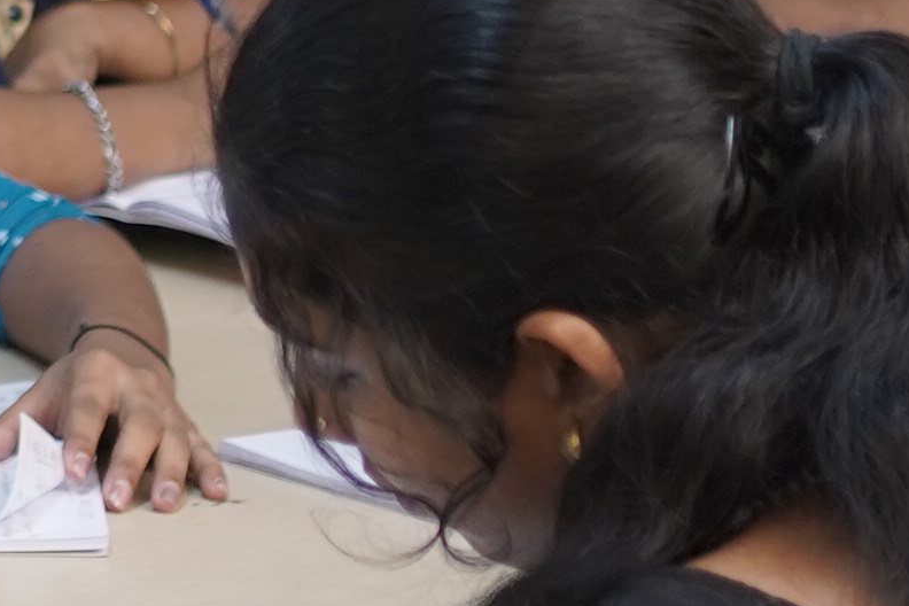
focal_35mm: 265
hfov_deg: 7.3
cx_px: -1233
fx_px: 6691
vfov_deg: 5.1
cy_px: -347
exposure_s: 1/80
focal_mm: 35
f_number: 2.2
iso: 640
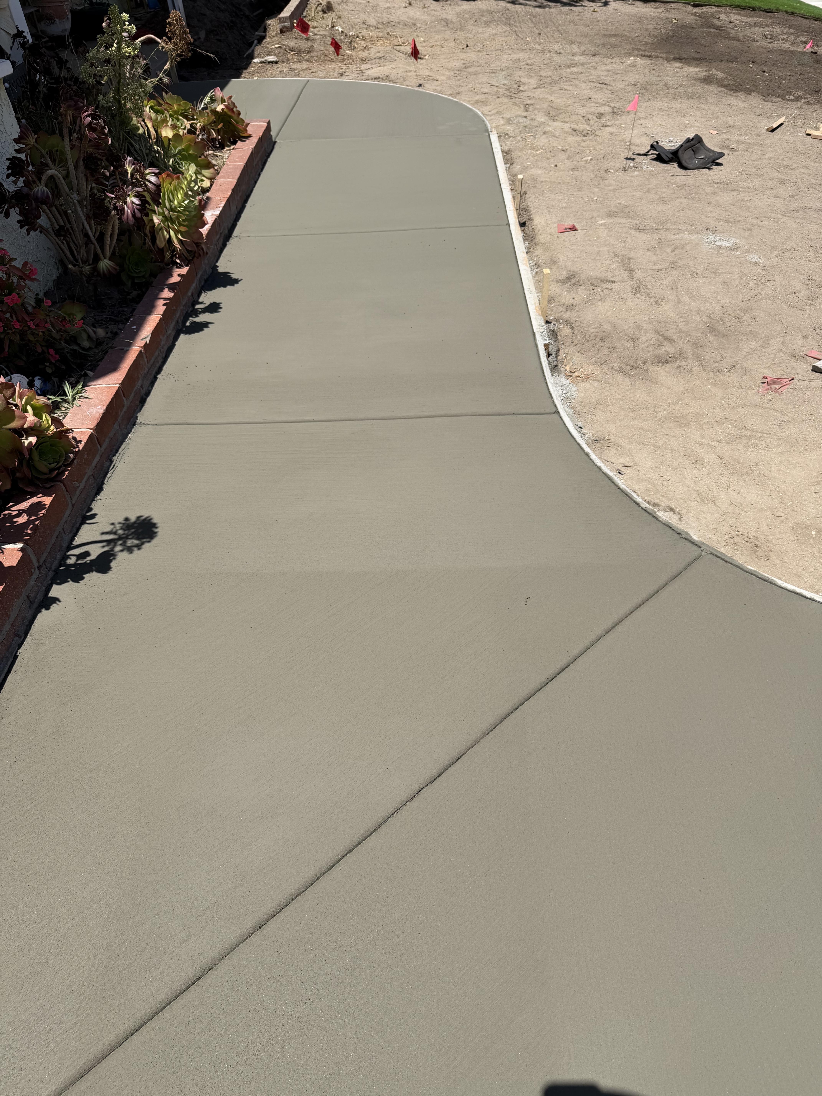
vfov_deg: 71.6
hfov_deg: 56.8
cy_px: 548
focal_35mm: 24
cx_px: 411
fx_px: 760
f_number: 1.78
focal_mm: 6.76
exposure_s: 1/5319
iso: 80
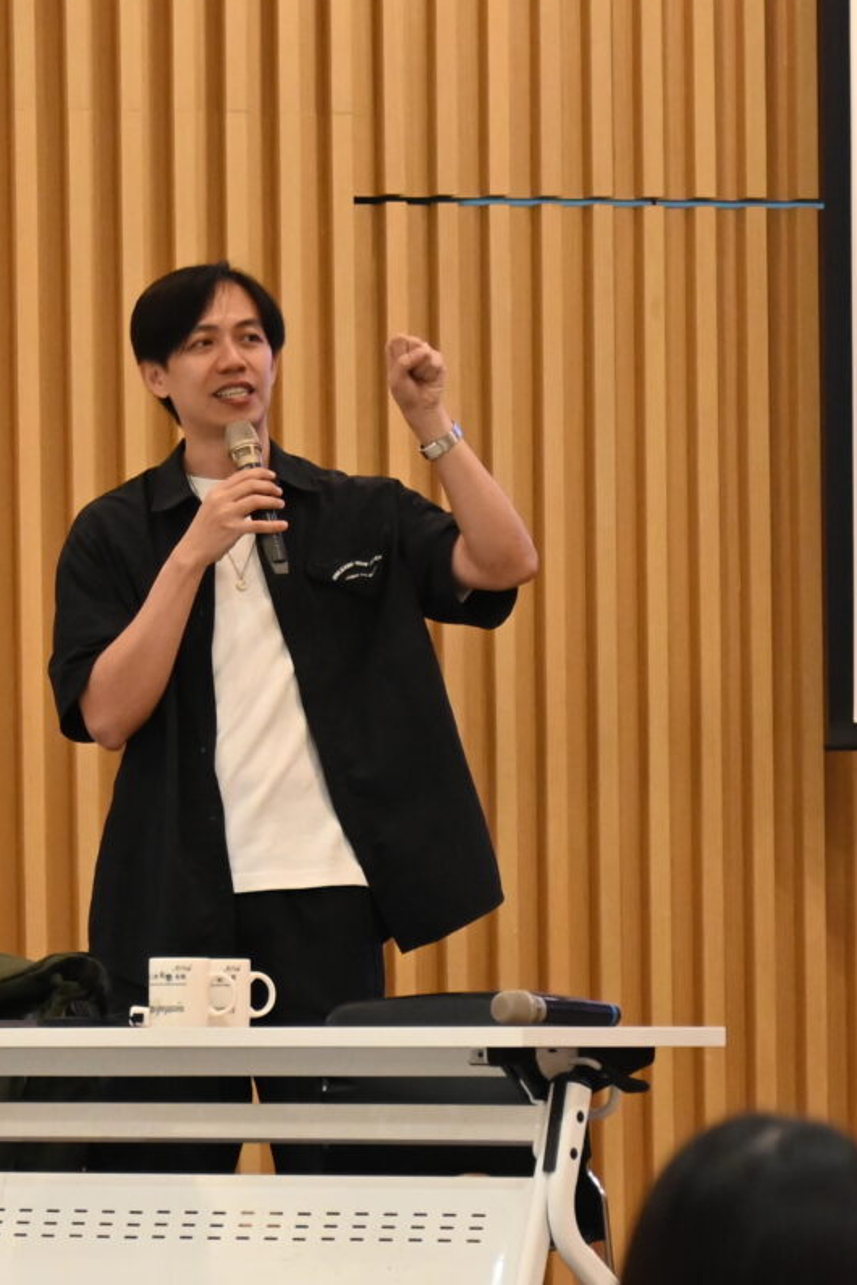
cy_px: 909
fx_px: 8748
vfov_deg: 8.4
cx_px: 377
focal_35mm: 245
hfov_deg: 5.6
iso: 3200
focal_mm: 78
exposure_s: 1/200
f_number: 4
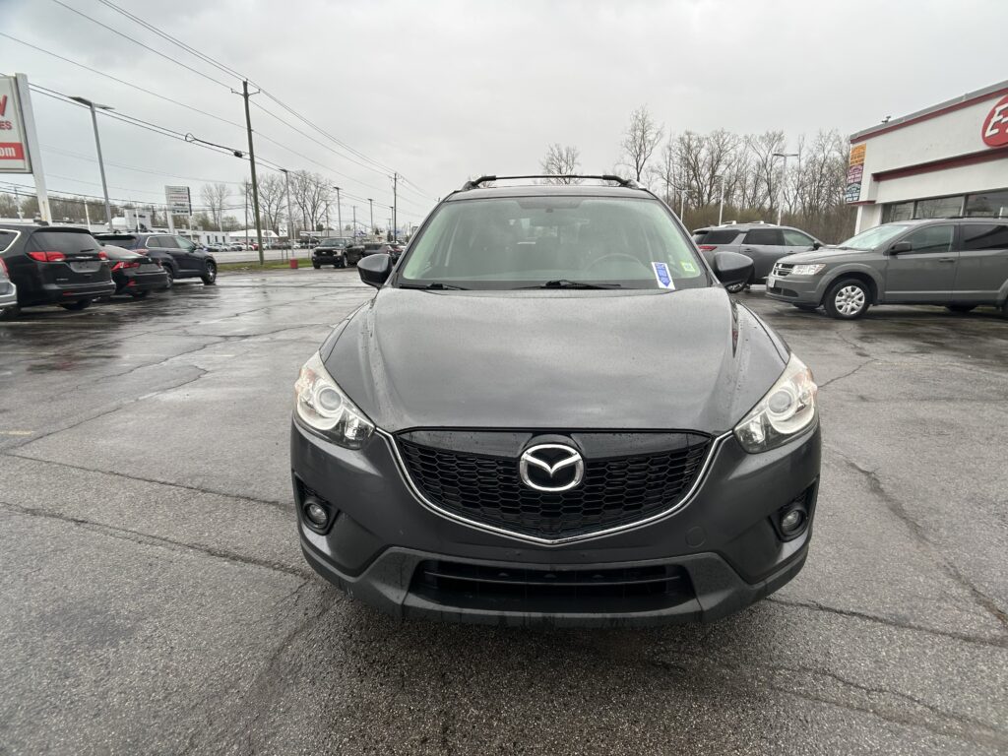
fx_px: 757
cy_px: 378
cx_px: 504
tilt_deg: -13.7
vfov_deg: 53.1
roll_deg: -0.5
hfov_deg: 67.3
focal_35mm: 26
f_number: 1.5
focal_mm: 5.7
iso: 50
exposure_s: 1/397
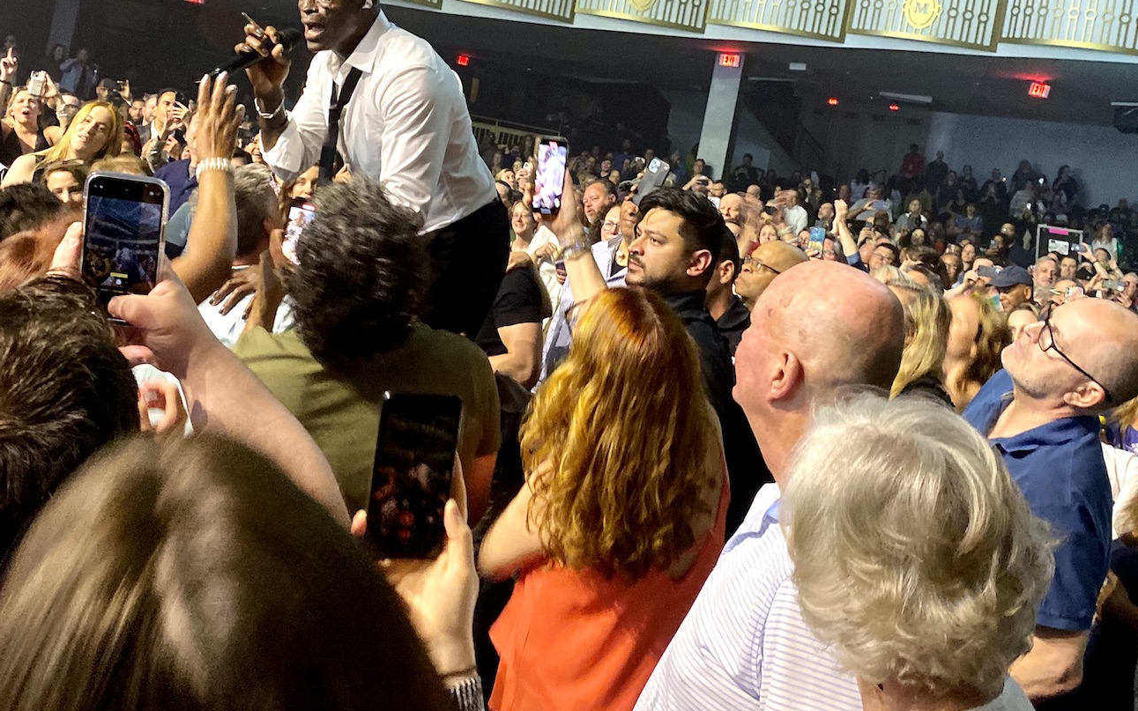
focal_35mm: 41
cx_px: 551
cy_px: 138
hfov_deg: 48.2
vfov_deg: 30.5
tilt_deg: +0.9
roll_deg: -11.9
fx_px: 1272
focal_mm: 4.25
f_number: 1.8
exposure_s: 1/32
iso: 640
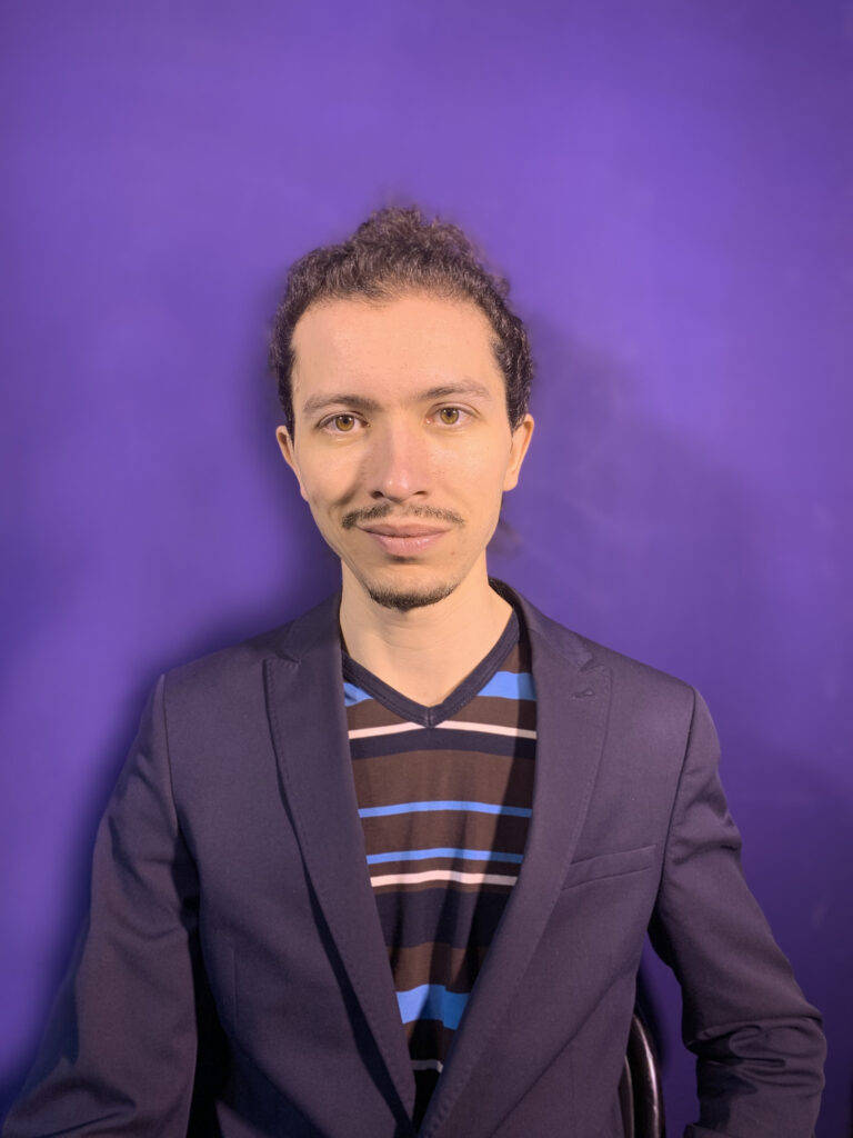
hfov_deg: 53.1
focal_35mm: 26
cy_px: 569
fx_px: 854
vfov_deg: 67.3
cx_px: 426
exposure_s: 1/120
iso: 40
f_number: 1.8
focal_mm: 4.25
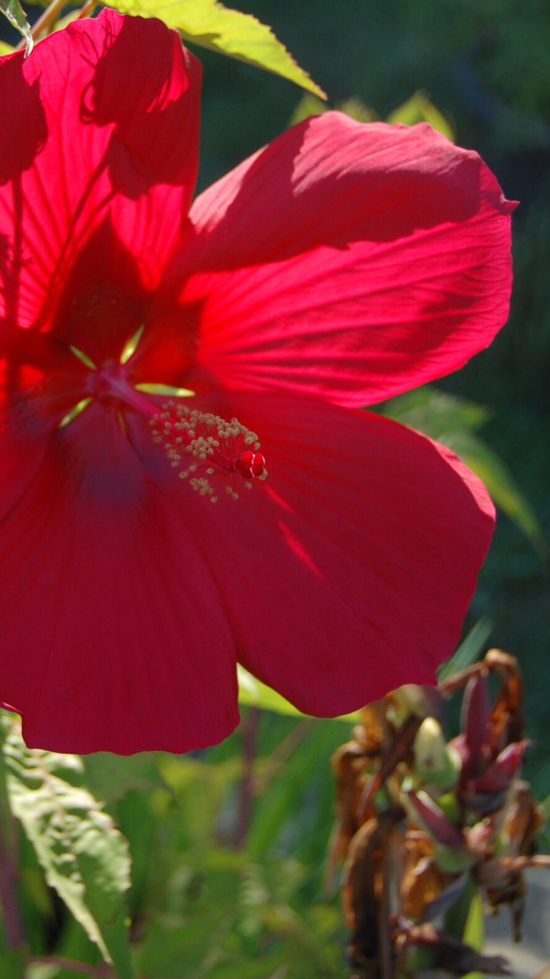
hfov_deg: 13.8
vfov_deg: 24.2
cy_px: 267
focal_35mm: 87
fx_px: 2257
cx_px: 90
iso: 320
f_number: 4.5
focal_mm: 34
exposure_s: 1/500
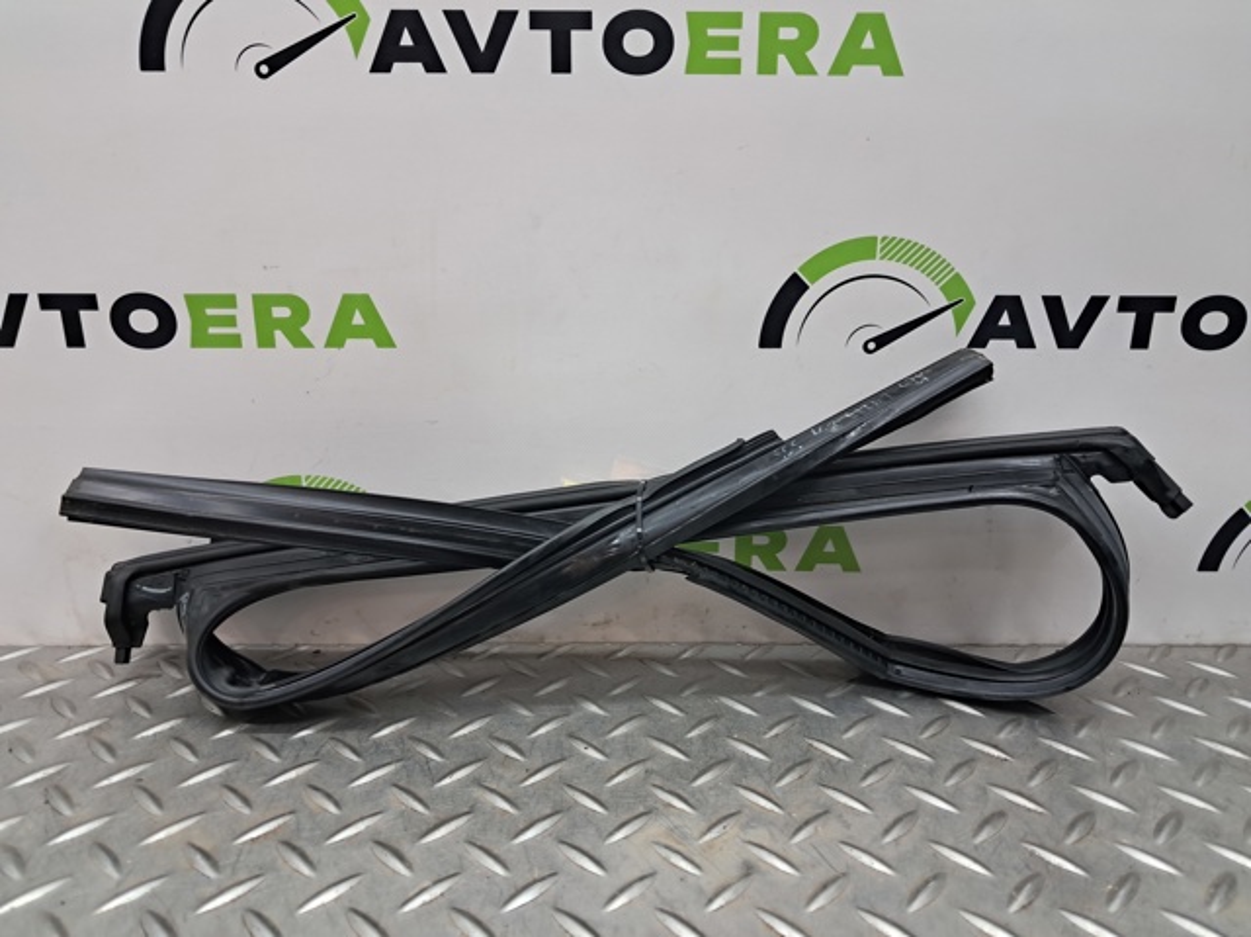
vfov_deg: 51.3
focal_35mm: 27
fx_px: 975
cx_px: 626
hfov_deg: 65.4
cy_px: 468
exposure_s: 1/50
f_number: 1.8
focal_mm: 4
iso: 125
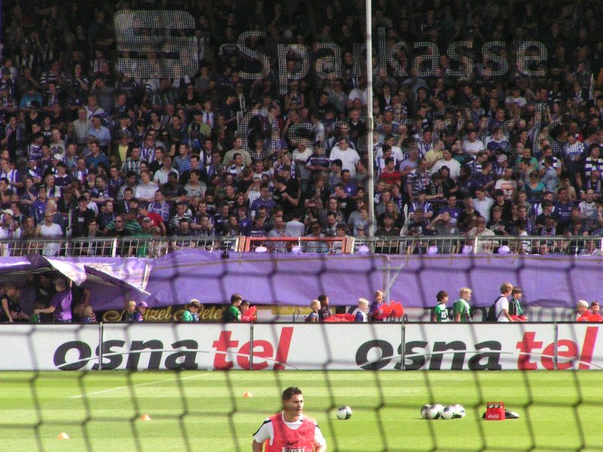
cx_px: 302
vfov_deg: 4.2
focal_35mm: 355
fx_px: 6184
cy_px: 226
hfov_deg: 5.6
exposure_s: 1/1000
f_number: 8
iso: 400
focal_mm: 54.2
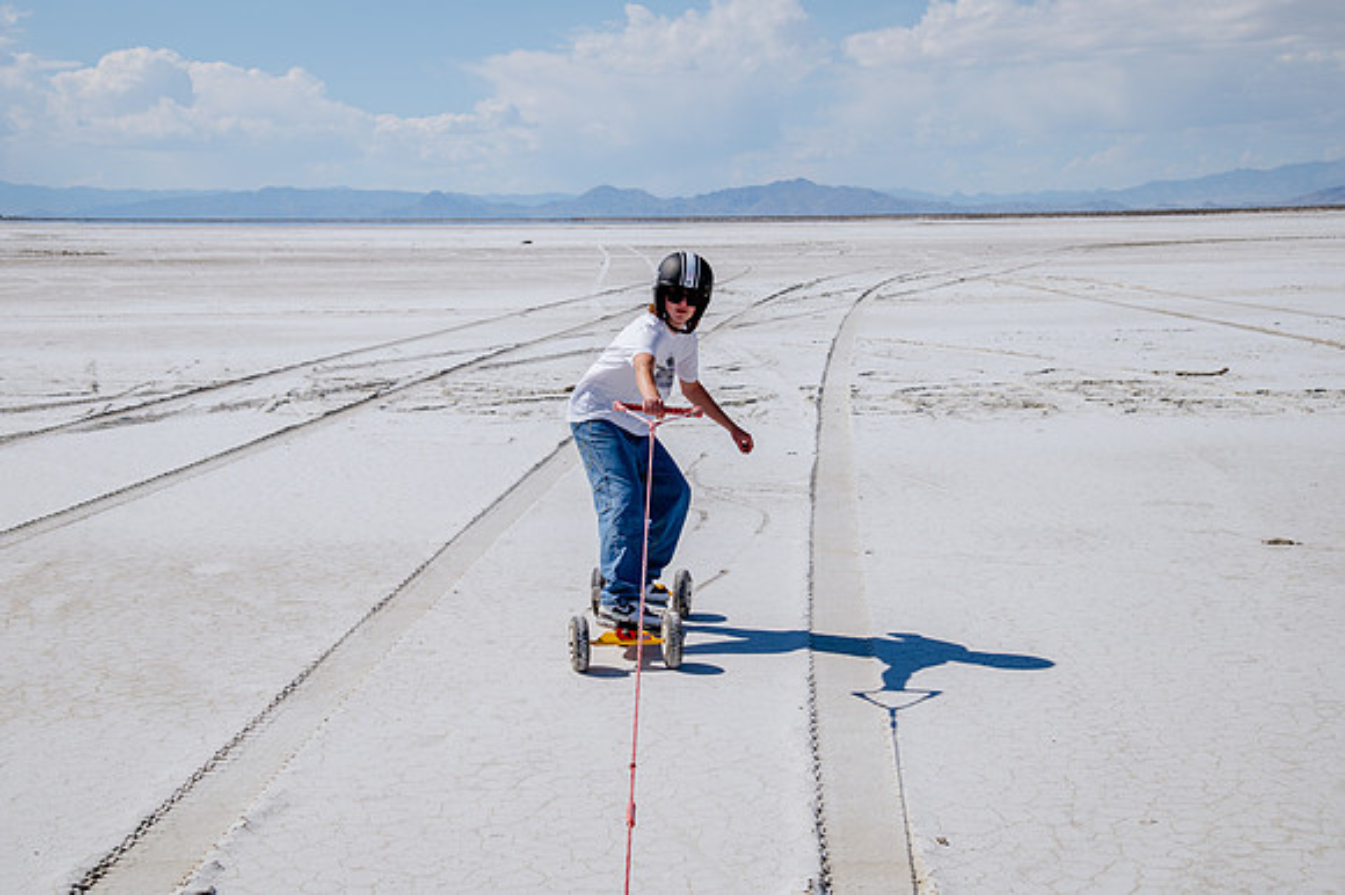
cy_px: 416
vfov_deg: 23.9
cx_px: 642
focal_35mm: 57
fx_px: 2115
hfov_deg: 35.3
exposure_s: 1/1250
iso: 160
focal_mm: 52
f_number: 6.3
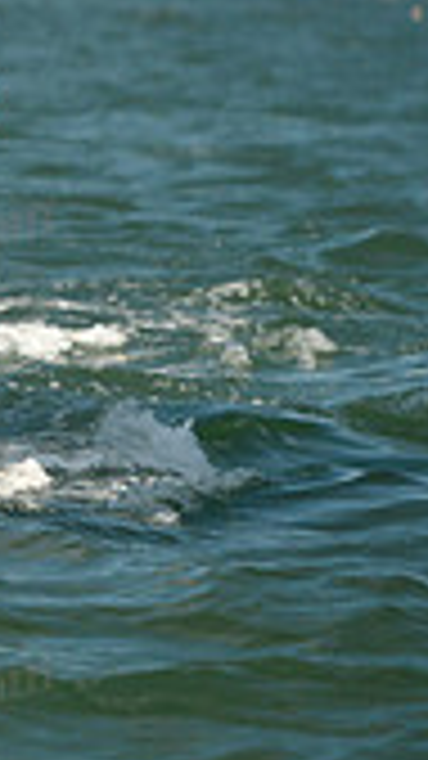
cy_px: 110
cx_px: -811
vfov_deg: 4.1
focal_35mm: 522
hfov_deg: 2.3
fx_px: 10537
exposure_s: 1/1250
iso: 280
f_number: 4.5
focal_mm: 145
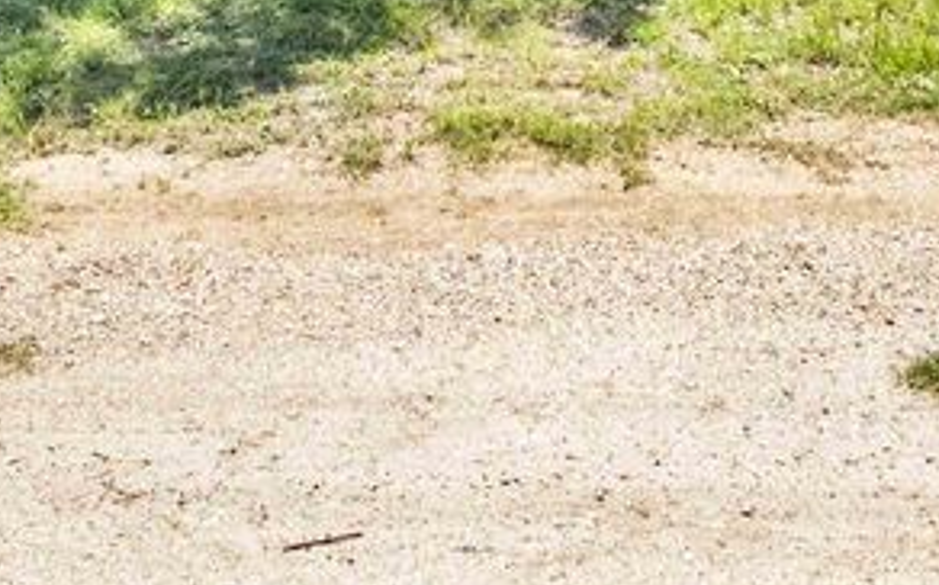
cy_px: -410
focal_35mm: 68
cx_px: 463
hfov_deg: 30.2
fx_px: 1739
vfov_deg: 16.5
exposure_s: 1/6400
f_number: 4.8
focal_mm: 13
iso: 2500
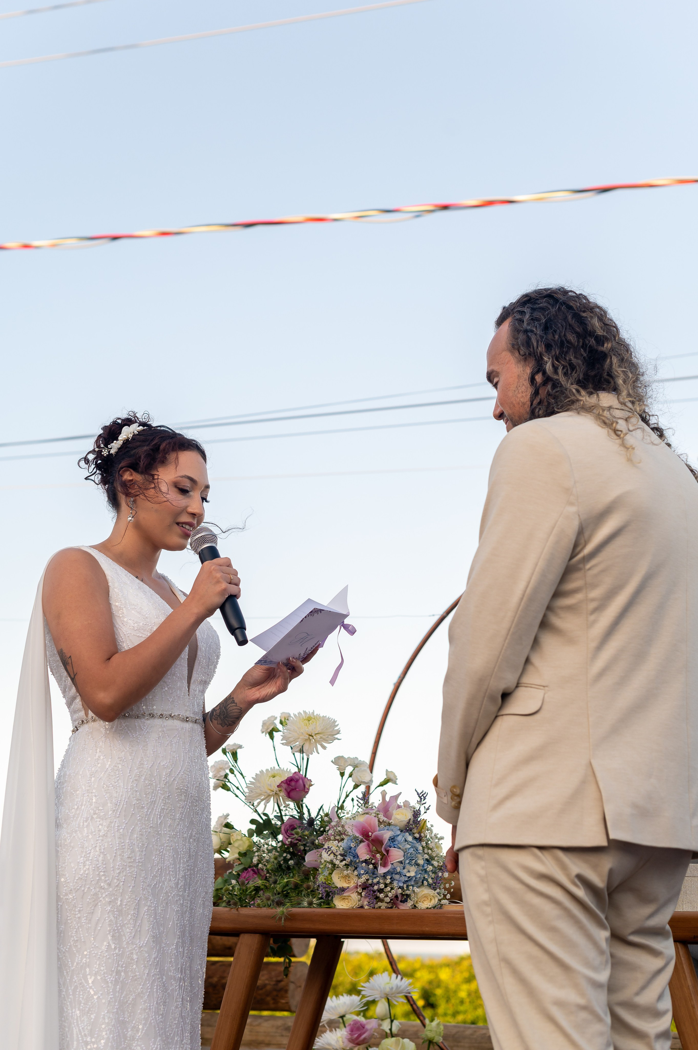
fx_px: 1456
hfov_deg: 27.0
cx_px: 349
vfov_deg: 39.6
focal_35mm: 50
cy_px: 525
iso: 320
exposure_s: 1/640
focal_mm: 50
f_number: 3.2
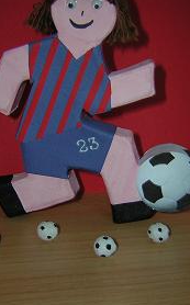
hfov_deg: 23.5
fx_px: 457
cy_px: 143
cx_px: 92
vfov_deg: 36.9
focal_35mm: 55
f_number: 2.6
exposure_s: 1/60.1
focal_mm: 4.7
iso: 50
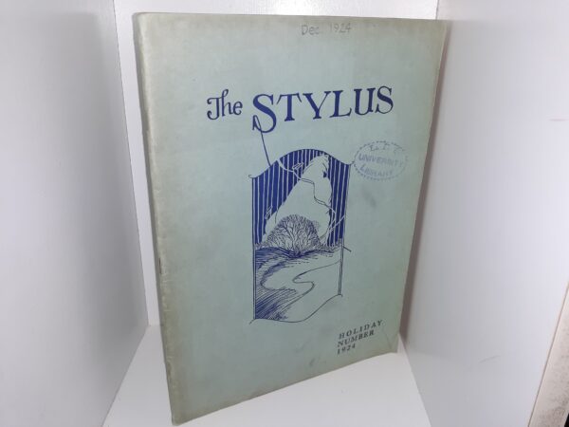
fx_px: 460
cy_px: 214
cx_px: 284
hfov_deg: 63.4
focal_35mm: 28
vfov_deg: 49.7
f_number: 1.7
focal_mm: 3.7
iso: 40
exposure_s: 1/120
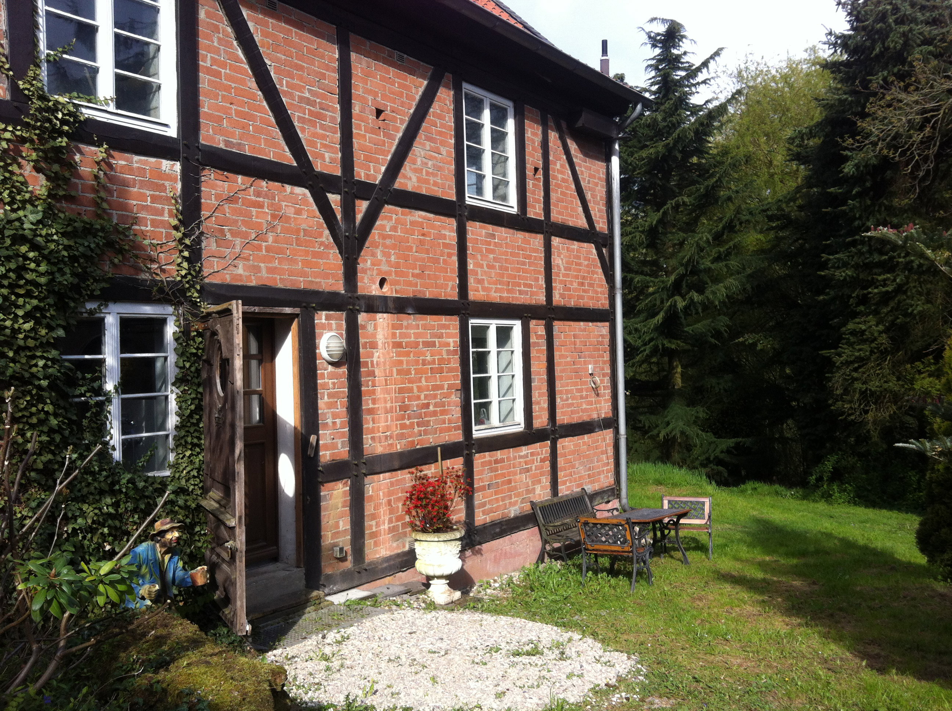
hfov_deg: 52.7
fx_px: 961
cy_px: 356
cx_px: 476
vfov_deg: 40.6
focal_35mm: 35
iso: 80
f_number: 2.8
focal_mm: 3.85
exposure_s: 1/569
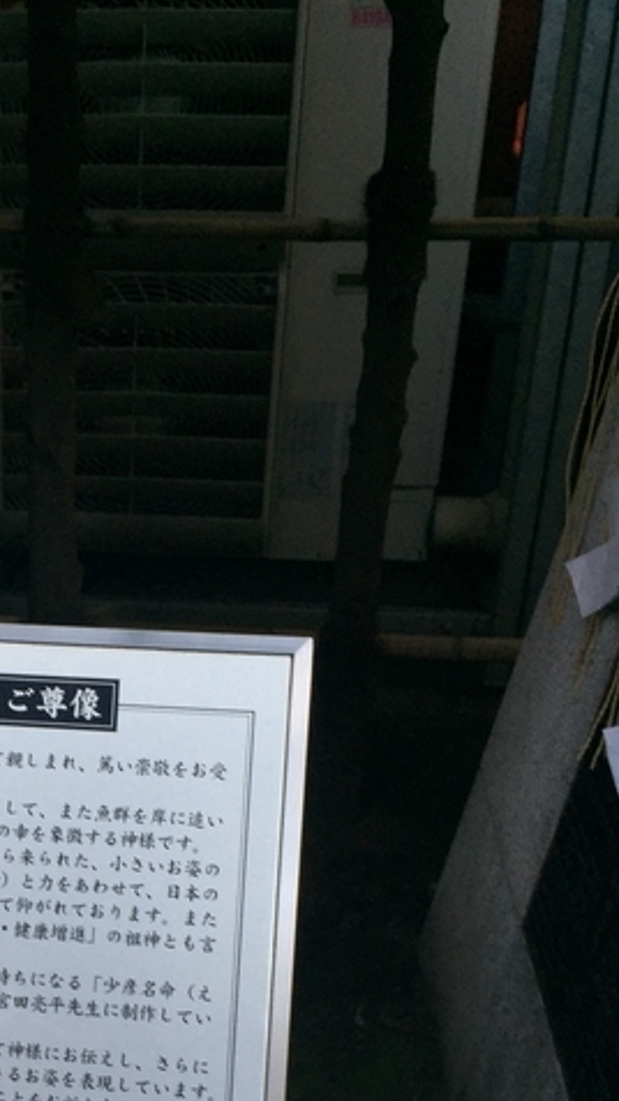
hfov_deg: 21.6
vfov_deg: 37.5
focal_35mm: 53
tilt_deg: -28.9
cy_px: 914
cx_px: -42
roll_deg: +0.8
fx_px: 1548
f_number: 2.2
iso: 32
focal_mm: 4.15
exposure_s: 1/350
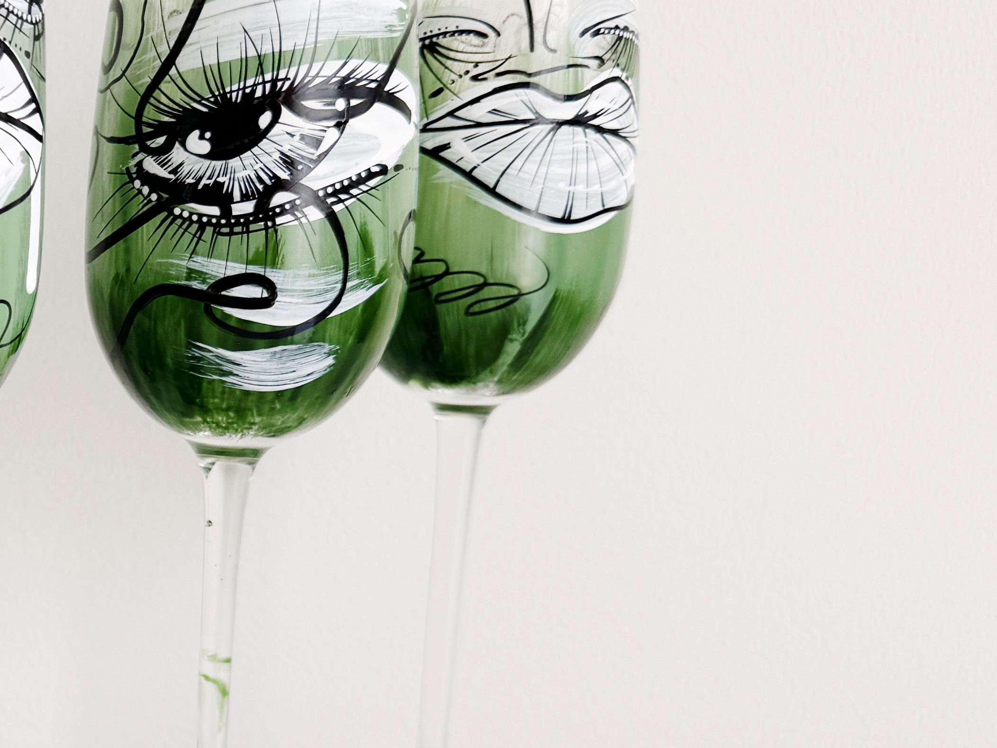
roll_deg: -0.3
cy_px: 474
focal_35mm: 65
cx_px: -313
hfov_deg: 25.5
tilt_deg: -11.0
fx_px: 1872
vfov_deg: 22.5
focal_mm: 6.76
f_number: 1.78
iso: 64
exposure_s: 1/207
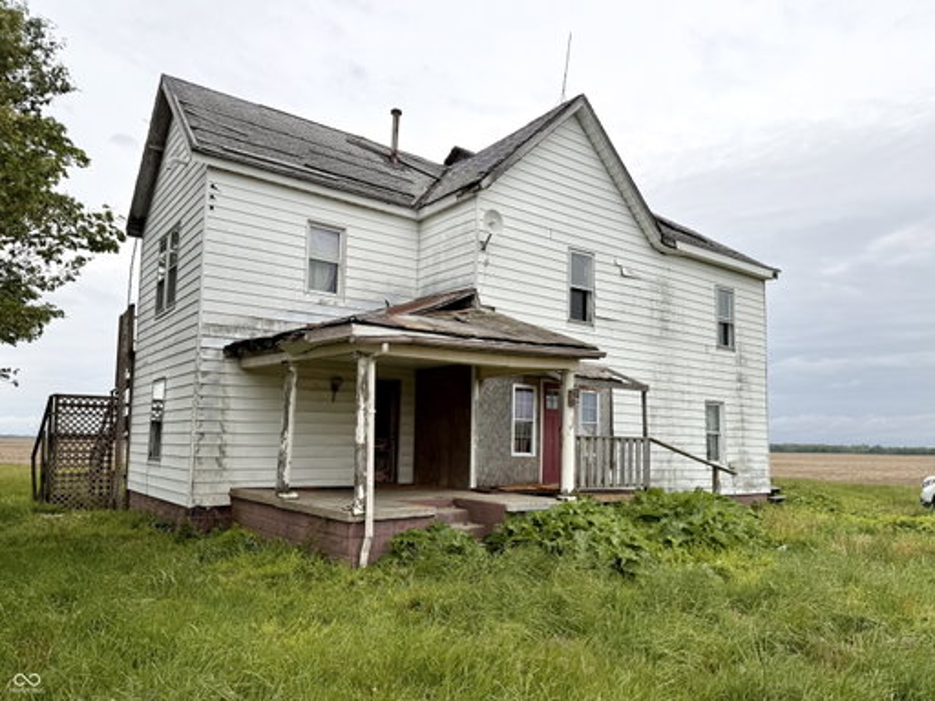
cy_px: 350
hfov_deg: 71.6
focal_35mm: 24
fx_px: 648
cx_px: 468
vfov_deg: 56.8
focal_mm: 6.76
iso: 80
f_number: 1.78
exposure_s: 1/5319
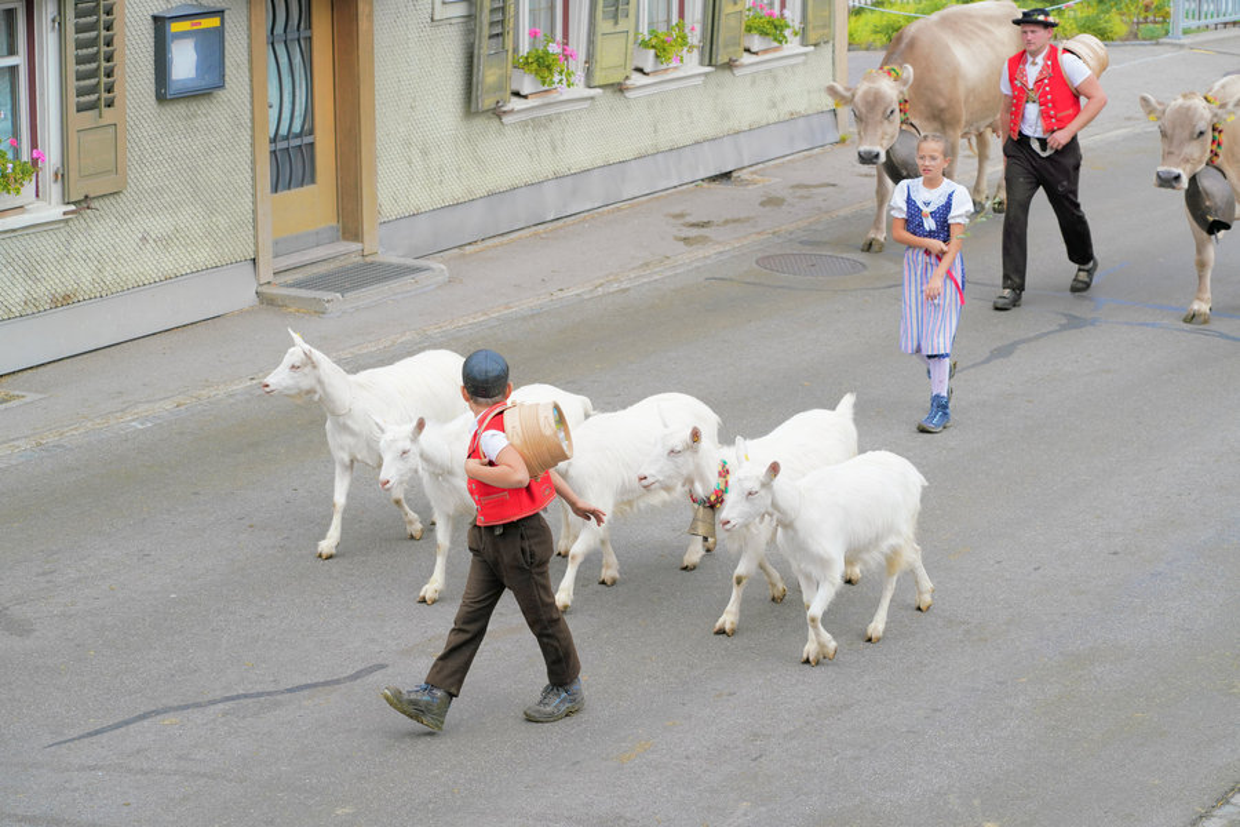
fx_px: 2928
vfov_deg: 16.1
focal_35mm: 85
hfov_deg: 23.9
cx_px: 620
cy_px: 414
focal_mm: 85
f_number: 6.3
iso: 640
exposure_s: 1/800
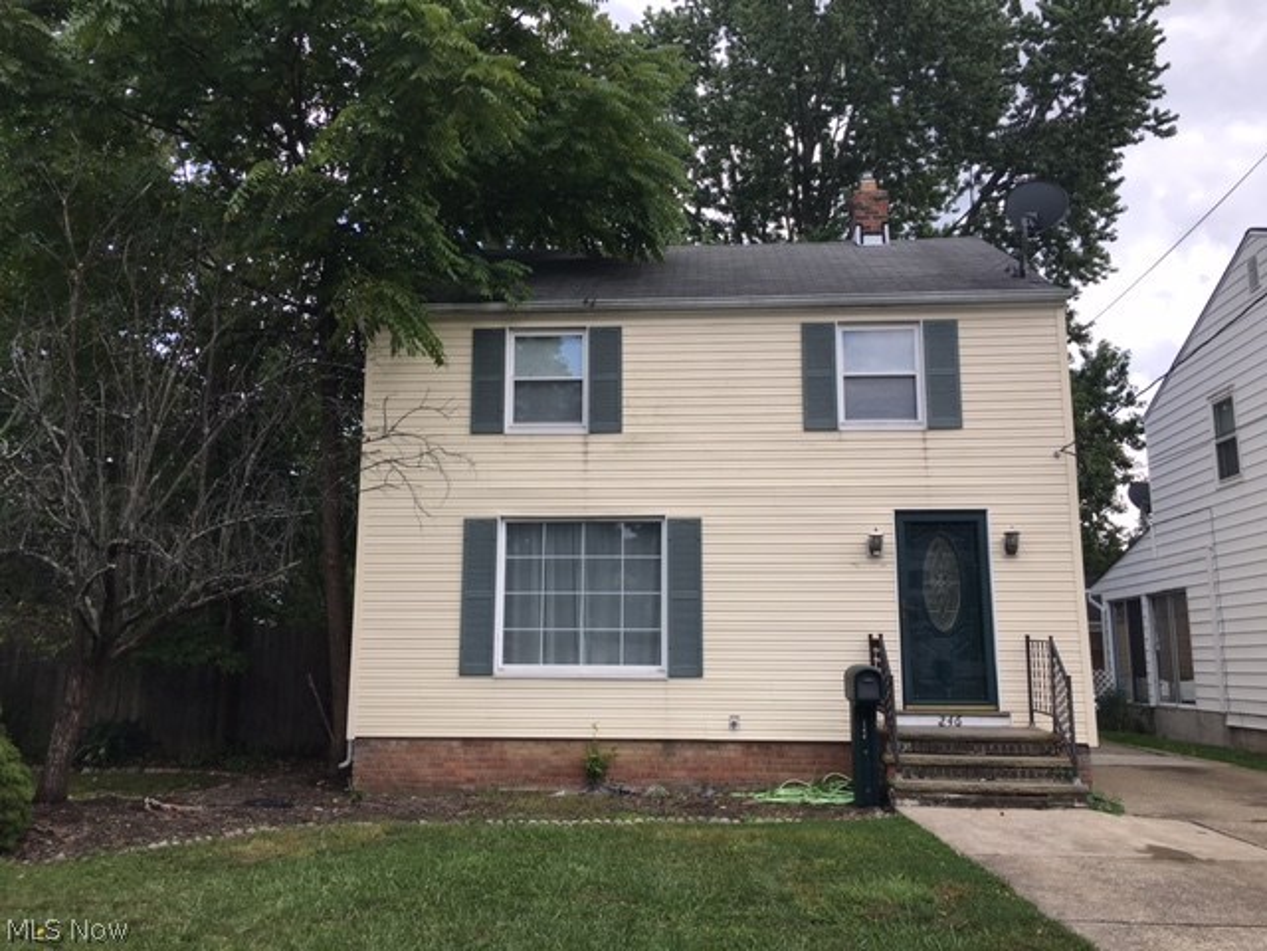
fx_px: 1061
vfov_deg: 48.2
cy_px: 476
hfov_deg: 61.7
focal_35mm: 29
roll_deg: -0.5
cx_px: 634
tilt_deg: +10.1
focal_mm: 4.15
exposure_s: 1/574
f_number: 2.2
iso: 25
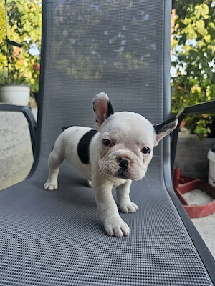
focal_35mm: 23
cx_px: 108
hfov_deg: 58.9
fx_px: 190
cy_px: 143
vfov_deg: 73.9
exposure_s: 1/370
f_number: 1.7
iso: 64
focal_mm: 6.3
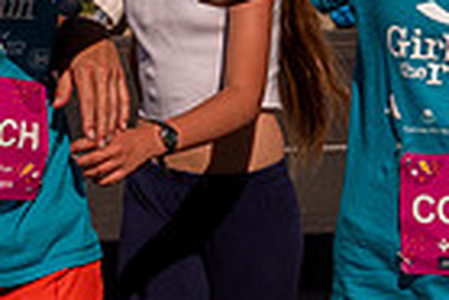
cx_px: 329
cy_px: -227
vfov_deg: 3.3
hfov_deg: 5.0
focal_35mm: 412
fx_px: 5144
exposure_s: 1/2000
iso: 800
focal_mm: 70
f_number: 11
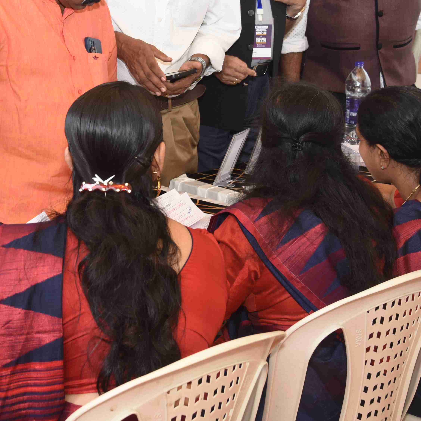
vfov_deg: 21.7
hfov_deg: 21.6
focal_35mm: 79
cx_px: 70
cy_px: 87
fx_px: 1087
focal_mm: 38
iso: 400
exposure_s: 1/100
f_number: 6.3
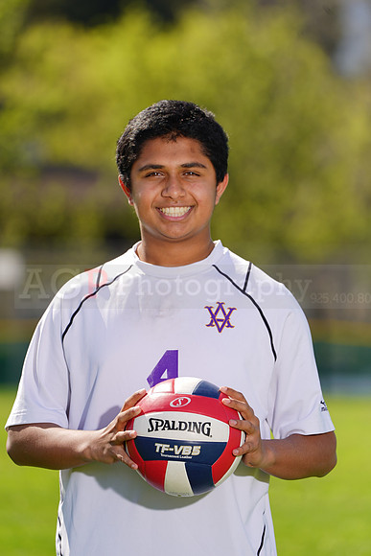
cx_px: 186
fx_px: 5530
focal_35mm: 358
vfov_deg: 5.8
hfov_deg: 3.8
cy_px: 278
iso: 64
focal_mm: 358
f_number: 7.1
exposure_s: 1/200
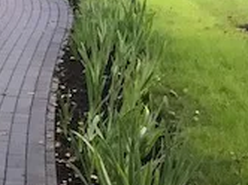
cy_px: -91
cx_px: -146
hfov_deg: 16.3
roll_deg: +1.1
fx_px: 773
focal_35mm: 108
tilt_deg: -0.8
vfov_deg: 13.0
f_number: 1.8
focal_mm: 3.99
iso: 80
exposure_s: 1/17
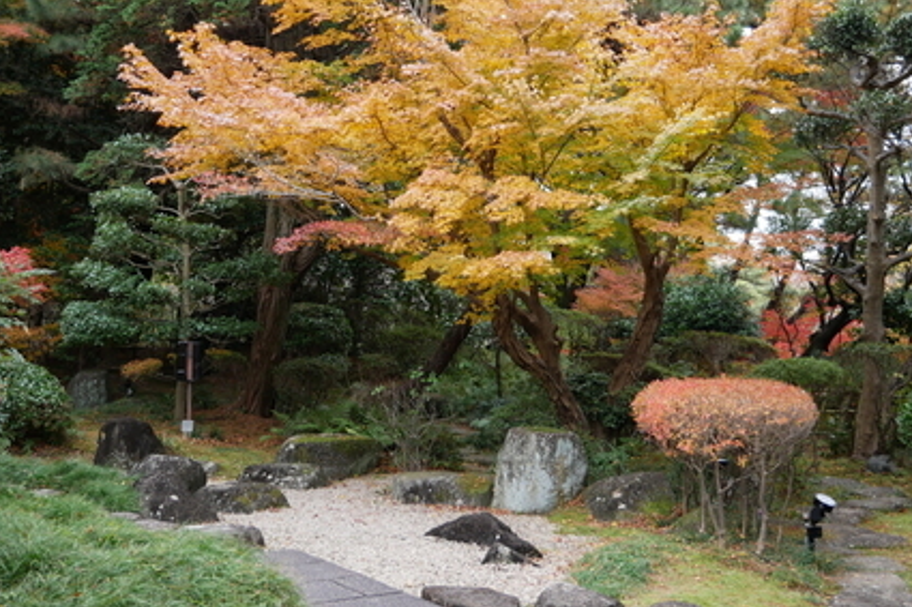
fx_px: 1266
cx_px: 526
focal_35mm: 50
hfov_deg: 39.5
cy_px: 207
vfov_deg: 26.8
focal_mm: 17
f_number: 3.8
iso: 200
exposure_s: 1/100
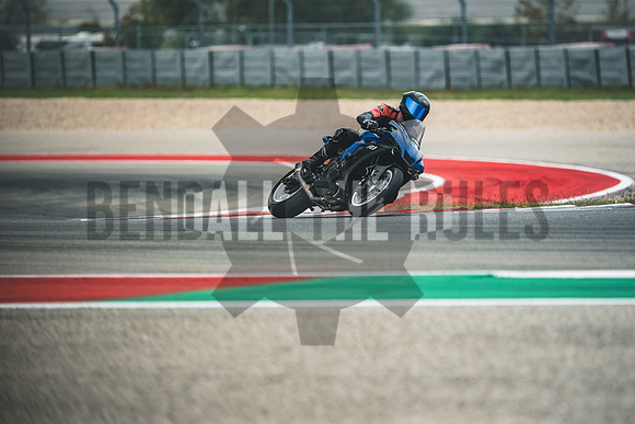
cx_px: 318
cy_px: 212
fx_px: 5293
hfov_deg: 6.9
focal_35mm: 300
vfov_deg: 4.6
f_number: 2
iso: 250
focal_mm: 200
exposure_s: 1/1600
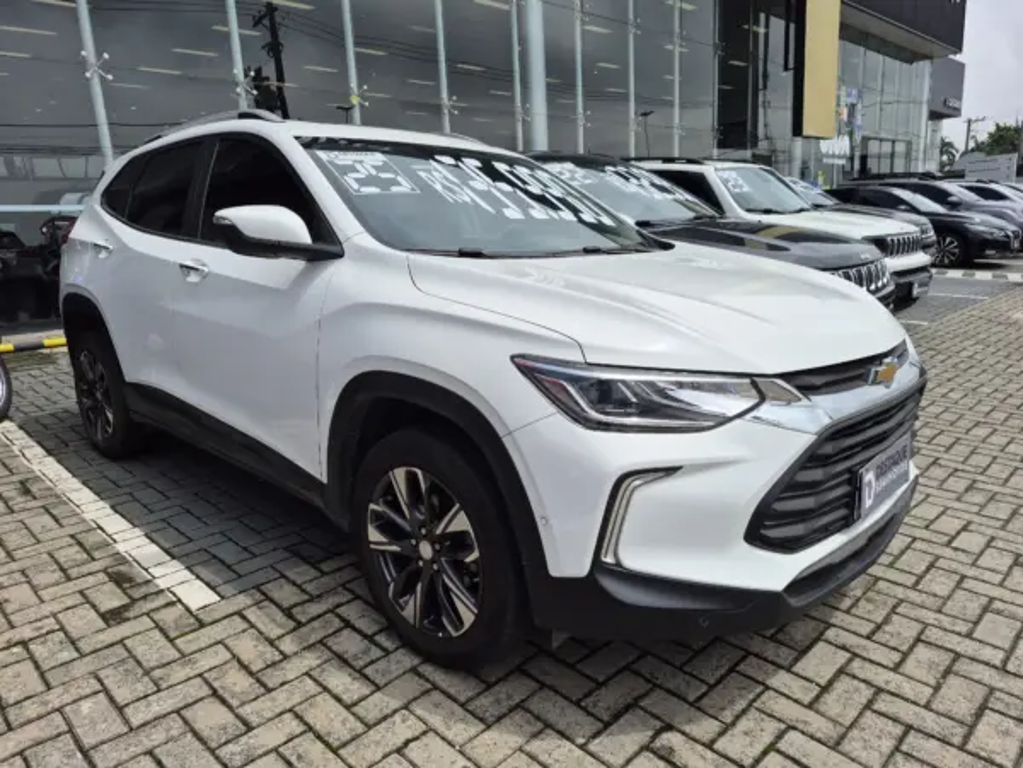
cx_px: 512
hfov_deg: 73.9
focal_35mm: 23
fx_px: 680
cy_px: 384
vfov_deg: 58.9
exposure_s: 1/2488
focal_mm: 5.4
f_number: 1.8
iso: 25
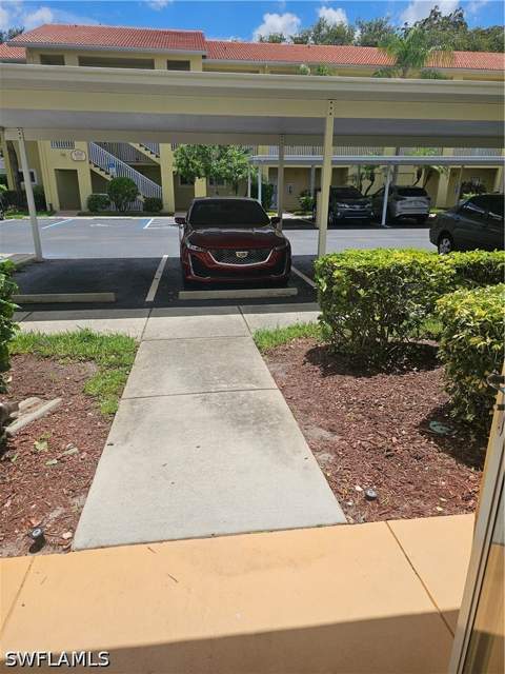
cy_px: 337
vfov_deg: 73.9
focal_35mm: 23
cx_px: 252
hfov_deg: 58.9
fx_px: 447
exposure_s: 1/1148
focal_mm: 6.3
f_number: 1.7
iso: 10
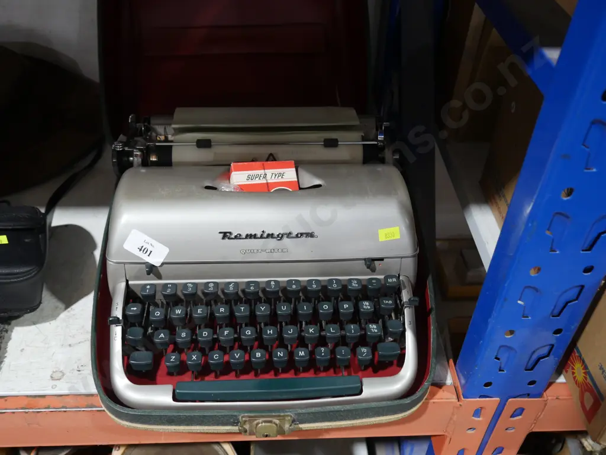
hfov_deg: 53.9
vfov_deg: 41.8
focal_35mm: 34
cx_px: 303
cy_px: 228
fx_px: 595
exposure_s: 1/60
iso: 800
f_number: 4
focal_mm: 17
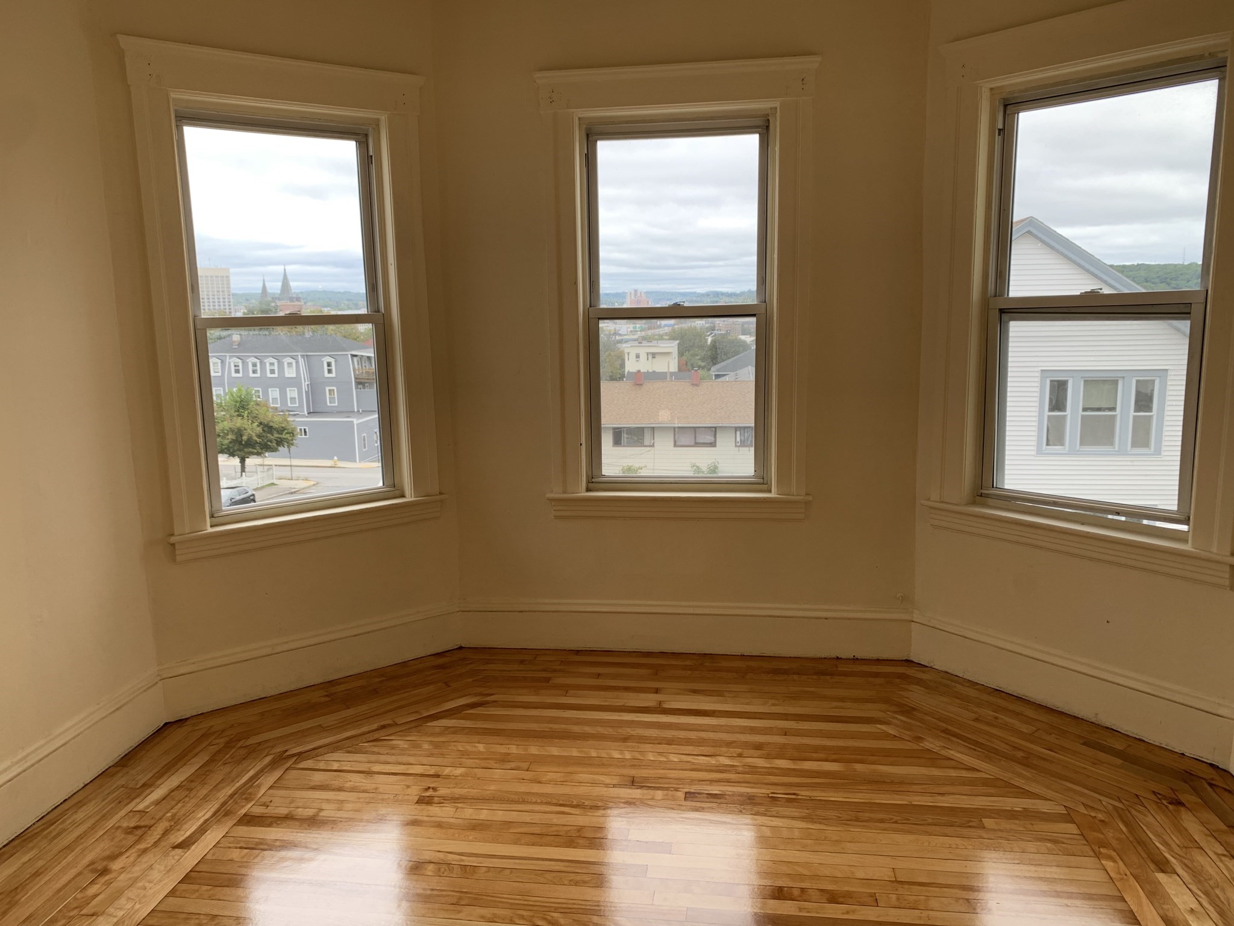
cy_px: 463
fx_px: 927
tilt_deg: -9.4
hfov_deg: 67.3
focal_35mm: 26
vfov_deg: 53.1
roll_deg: +1.1
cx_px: 617
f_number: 1.8
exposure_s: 1/136
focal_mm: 4.25
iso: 25
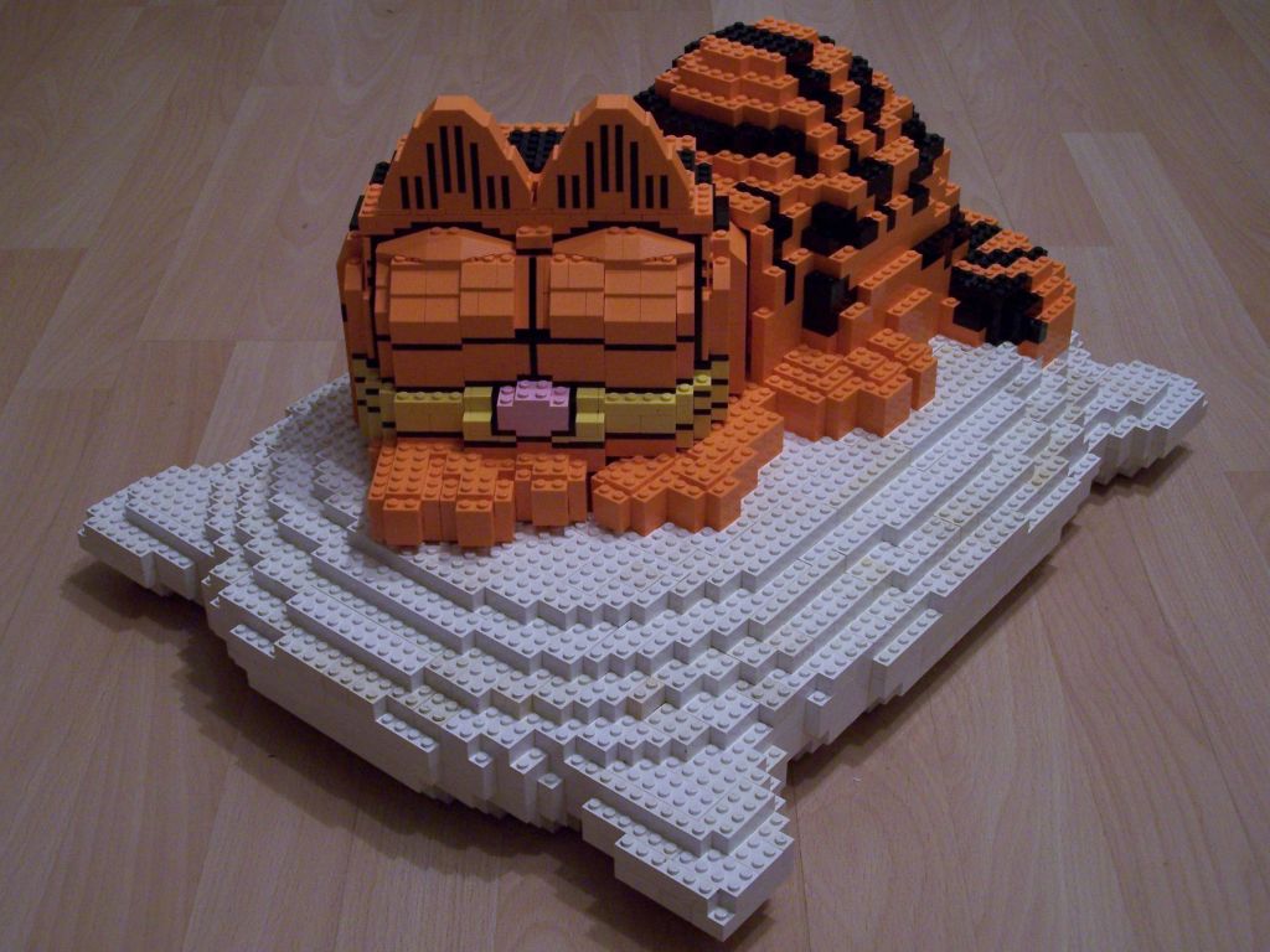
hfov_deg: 37.5
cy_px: 476
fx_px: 1871
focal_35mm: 51
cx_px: 635
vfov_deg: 28.6
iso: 140
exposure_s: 1/8
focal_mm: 8.5
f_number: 3
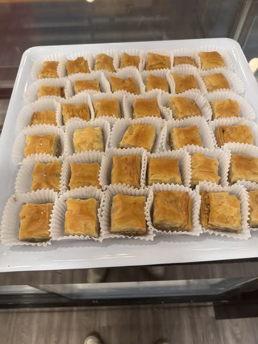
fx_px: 238
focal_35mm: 24
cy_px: 172
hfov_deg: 56.8
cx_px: 129
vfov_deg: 71.6
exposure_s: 1/120
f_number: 1.78
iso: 160
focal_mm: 6.76
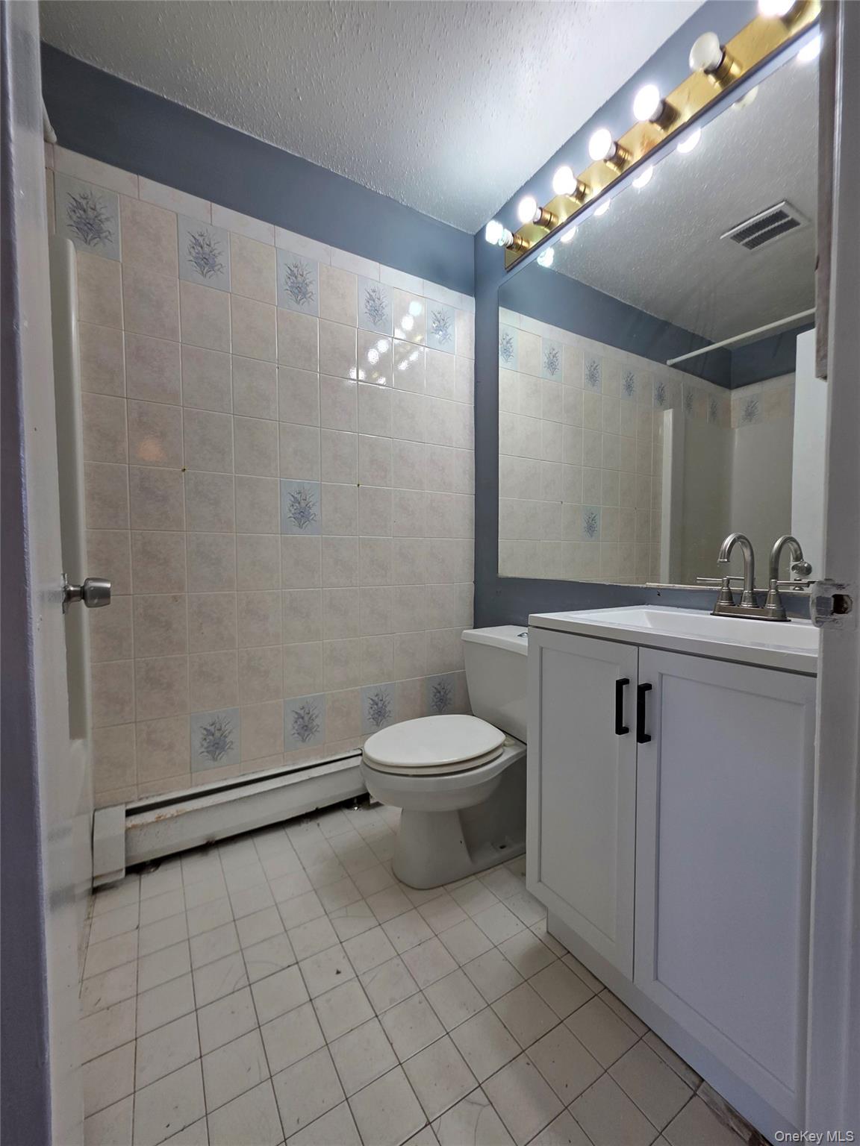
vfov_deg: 106.2
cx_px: 430
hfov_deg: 89.9
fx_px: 431
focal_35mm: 13
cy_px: 573
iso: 40
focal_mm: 2.2
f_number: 1.9
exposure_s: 1/120
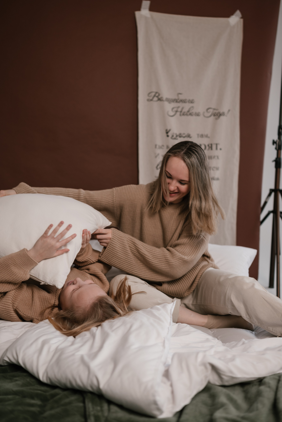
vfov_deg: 54.4
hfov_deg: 37.9
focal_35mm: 35
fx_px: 411
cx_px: 141
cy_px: 211
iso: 320
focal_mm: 35
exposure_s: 1/320
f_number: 2.2
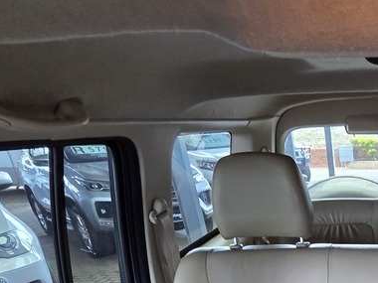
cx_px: 396
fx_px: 382
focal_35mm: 35
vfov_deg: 32.7
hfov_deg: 43.3
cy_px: 349
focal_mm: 2.2
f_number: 2.2
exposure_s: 1/50
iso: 200
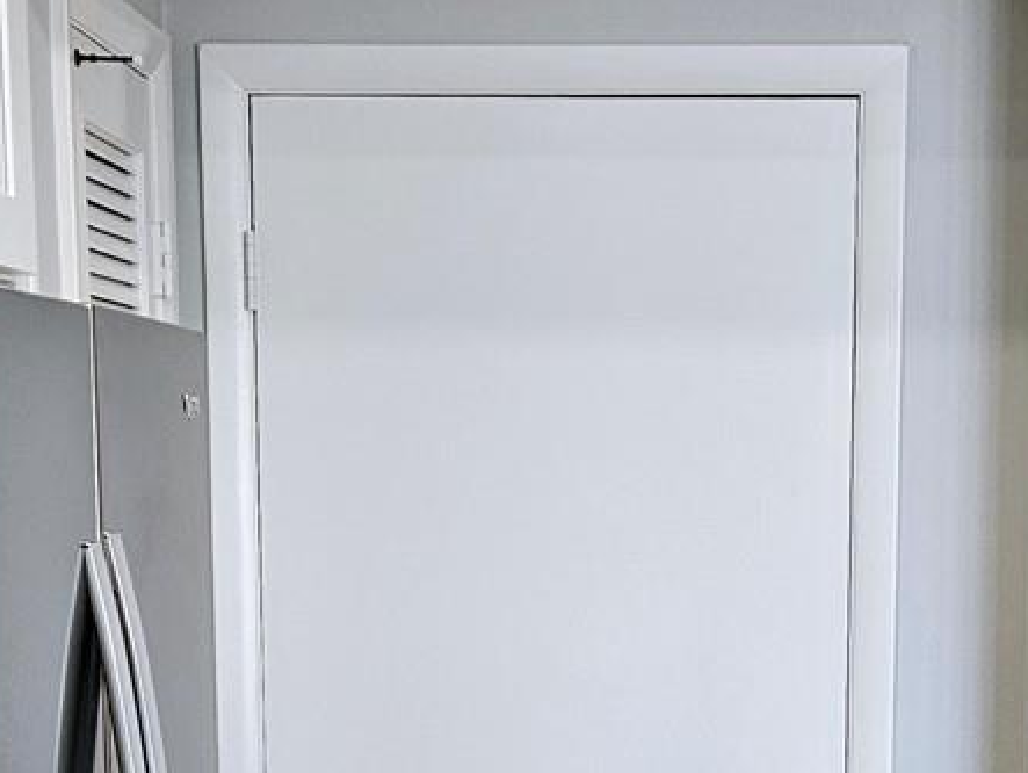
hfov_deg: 23.5
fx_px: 2467
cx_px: 643
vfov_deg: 17.2
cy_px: 868
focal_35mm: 83
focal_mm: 5.4
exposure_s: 1/120
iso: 80
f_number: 1.8
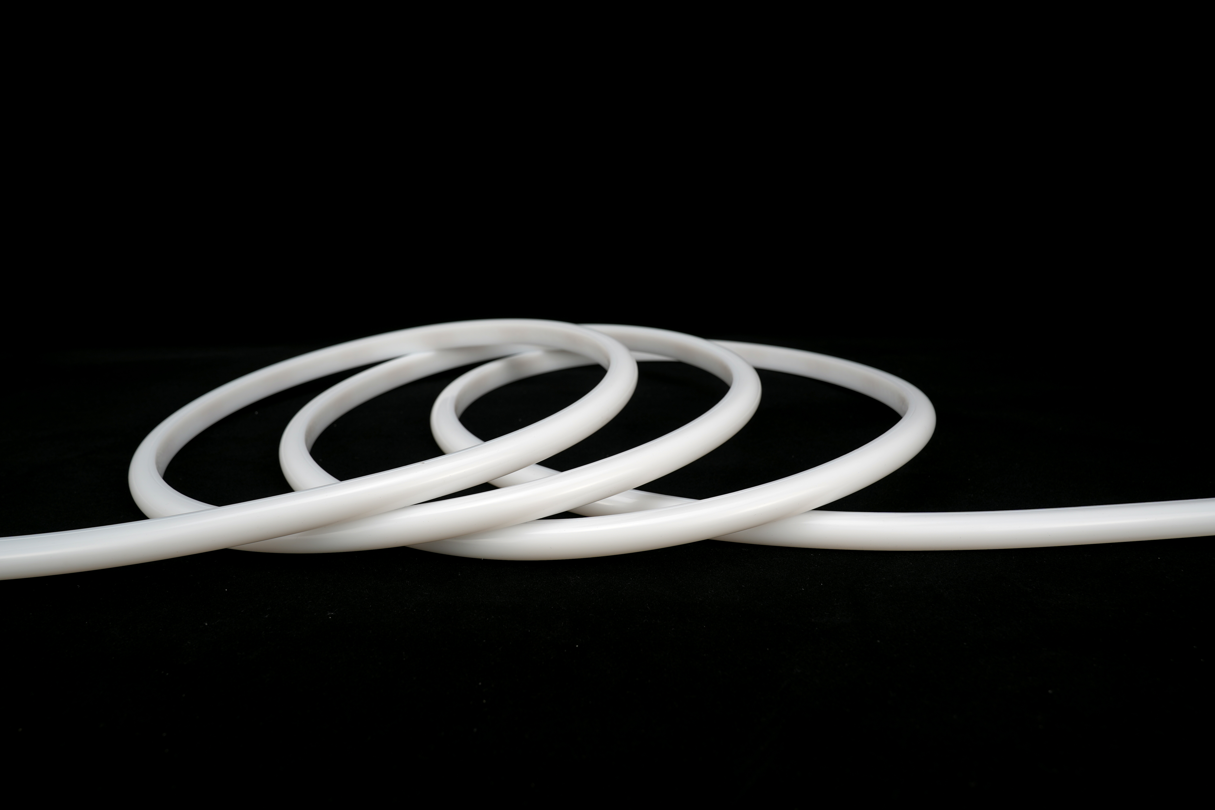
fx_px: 1046
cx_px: 608
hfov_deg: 60.3
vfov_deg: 42.3
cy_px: 405
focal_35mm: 31
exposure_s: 1/30
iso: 64
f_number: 8
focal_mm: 31
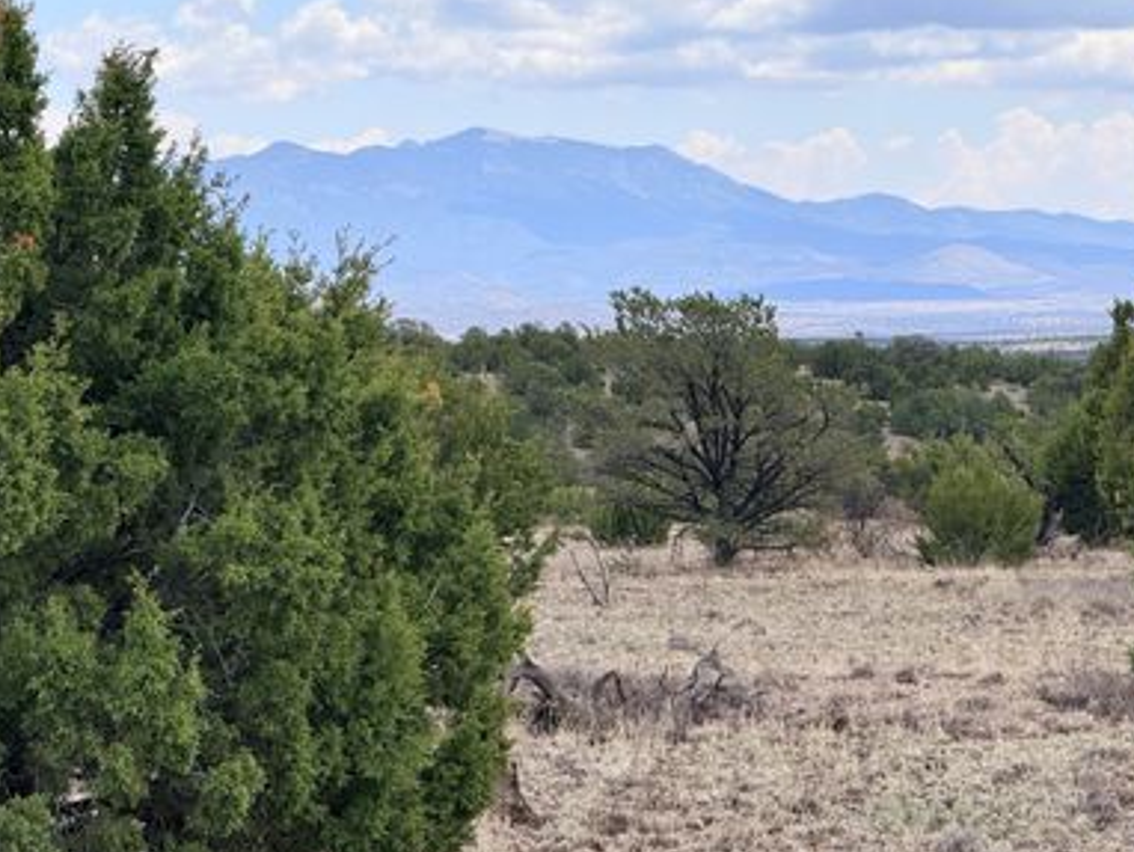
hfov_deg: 12.6
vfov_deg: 9.5
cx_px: 730
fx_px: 5146
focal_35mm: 157
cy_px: 399
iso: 50
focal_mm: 15.66
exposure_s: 1/1018
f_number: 2.8
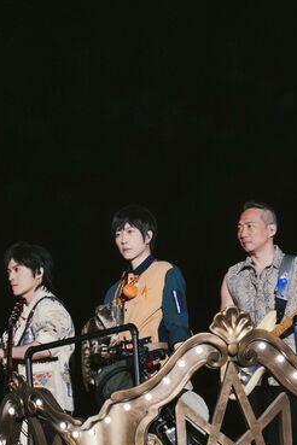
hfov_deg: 3.1
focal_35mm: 445
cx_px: 245
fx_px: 5506
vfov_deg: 4.6
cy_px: 472
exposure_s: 1/1000
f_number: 6
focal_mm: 171
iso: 8000
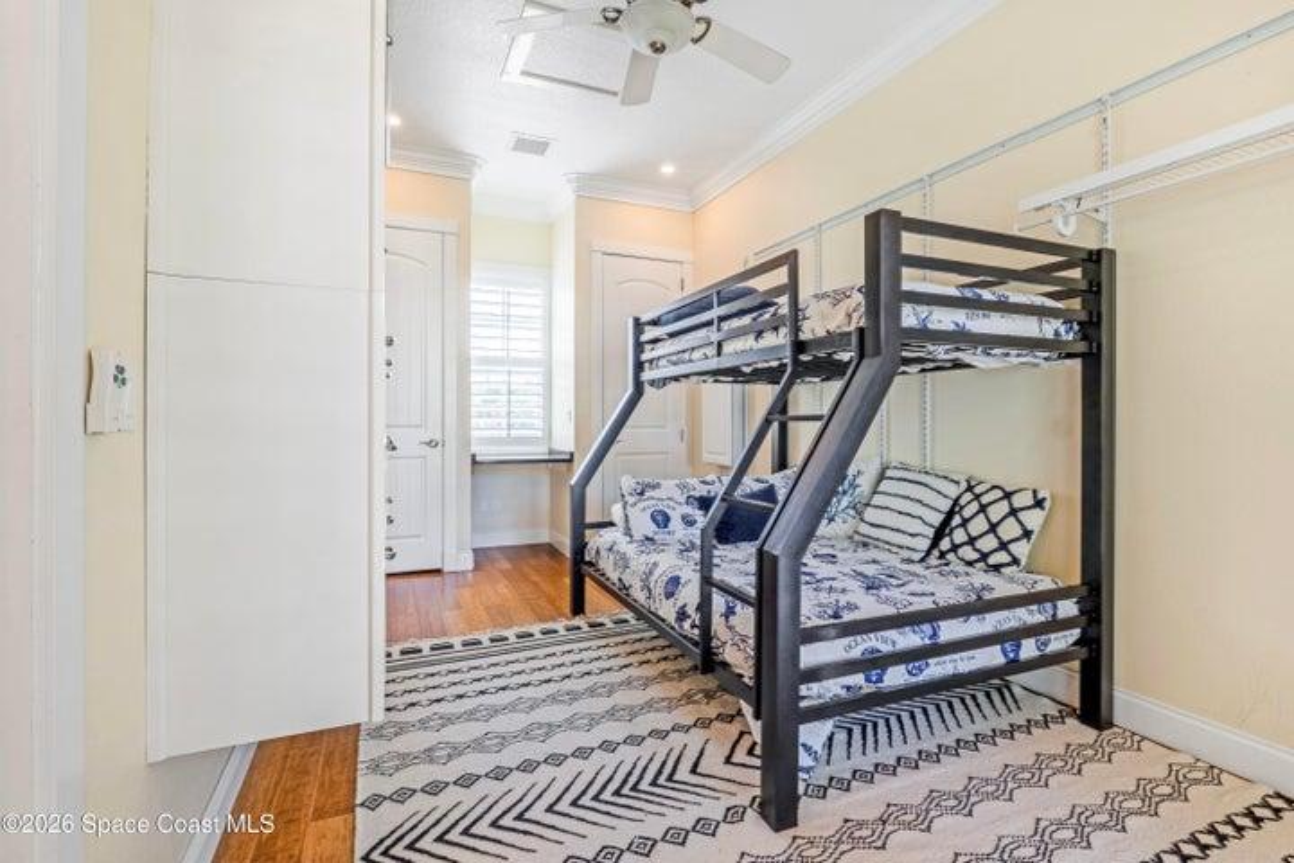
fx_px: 593
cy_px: 432
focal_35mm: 16
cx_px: 647
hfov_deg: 95.0
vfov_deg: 72.1
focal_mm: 11
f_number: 9
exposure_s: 1/125
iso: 250
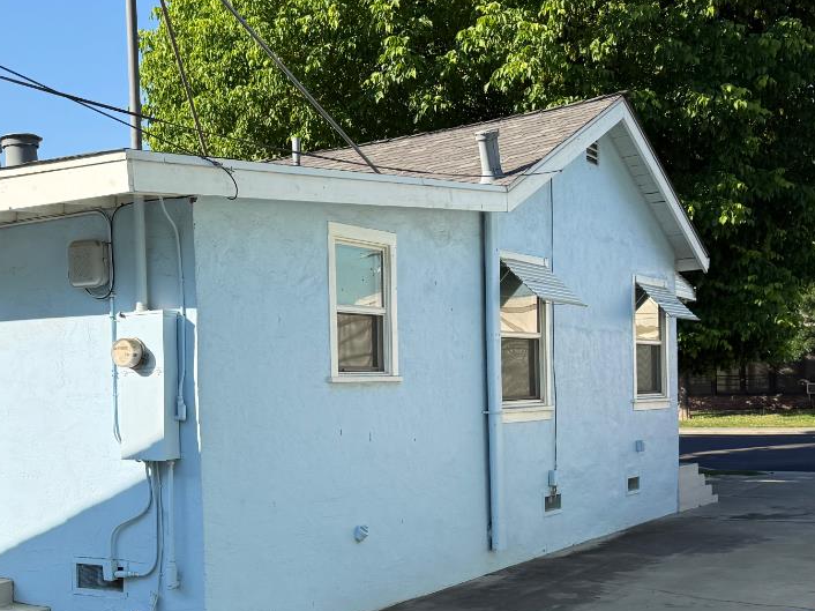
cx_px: 229
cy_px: 418
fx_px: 1200
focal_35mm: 51
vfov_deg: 28.3
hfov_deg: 36.8
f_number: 1.78
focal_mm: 6.76
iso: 100
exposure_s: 1/3021
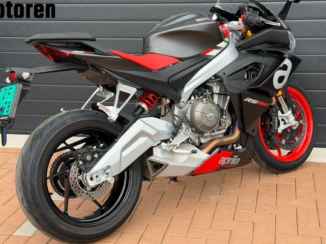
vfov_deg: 25.6
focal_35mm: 57
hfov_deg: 33.8
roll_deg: +1.4
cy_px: 123
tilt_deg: -13.4
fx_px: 537
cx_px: 171
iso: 80
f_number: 1.78
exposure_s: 1/570
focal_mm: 6.76
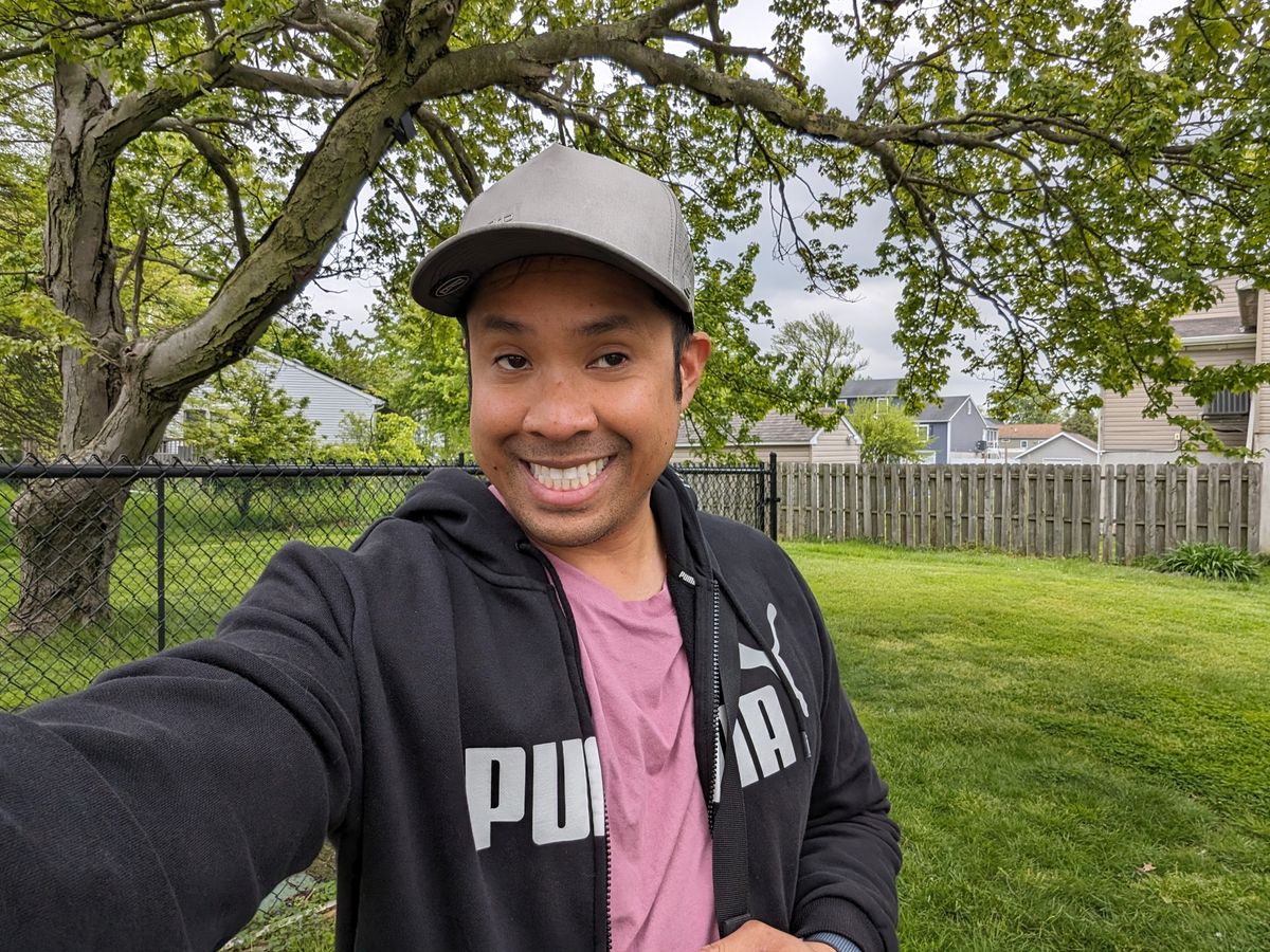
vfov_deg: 63.4
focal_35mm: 21
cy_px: 476
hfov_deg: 79.0
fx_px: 770
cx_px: 635
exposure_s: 1/737
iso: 46
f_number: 2.2
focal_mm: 2.74
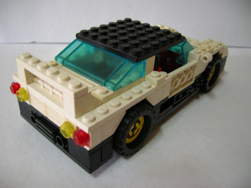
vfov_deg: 41.7
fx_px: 246
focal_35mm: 34
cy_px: 94
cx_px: 126
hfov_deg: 54.0
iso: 100
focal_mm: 5.7
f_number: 2.9
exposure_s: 1/7.4
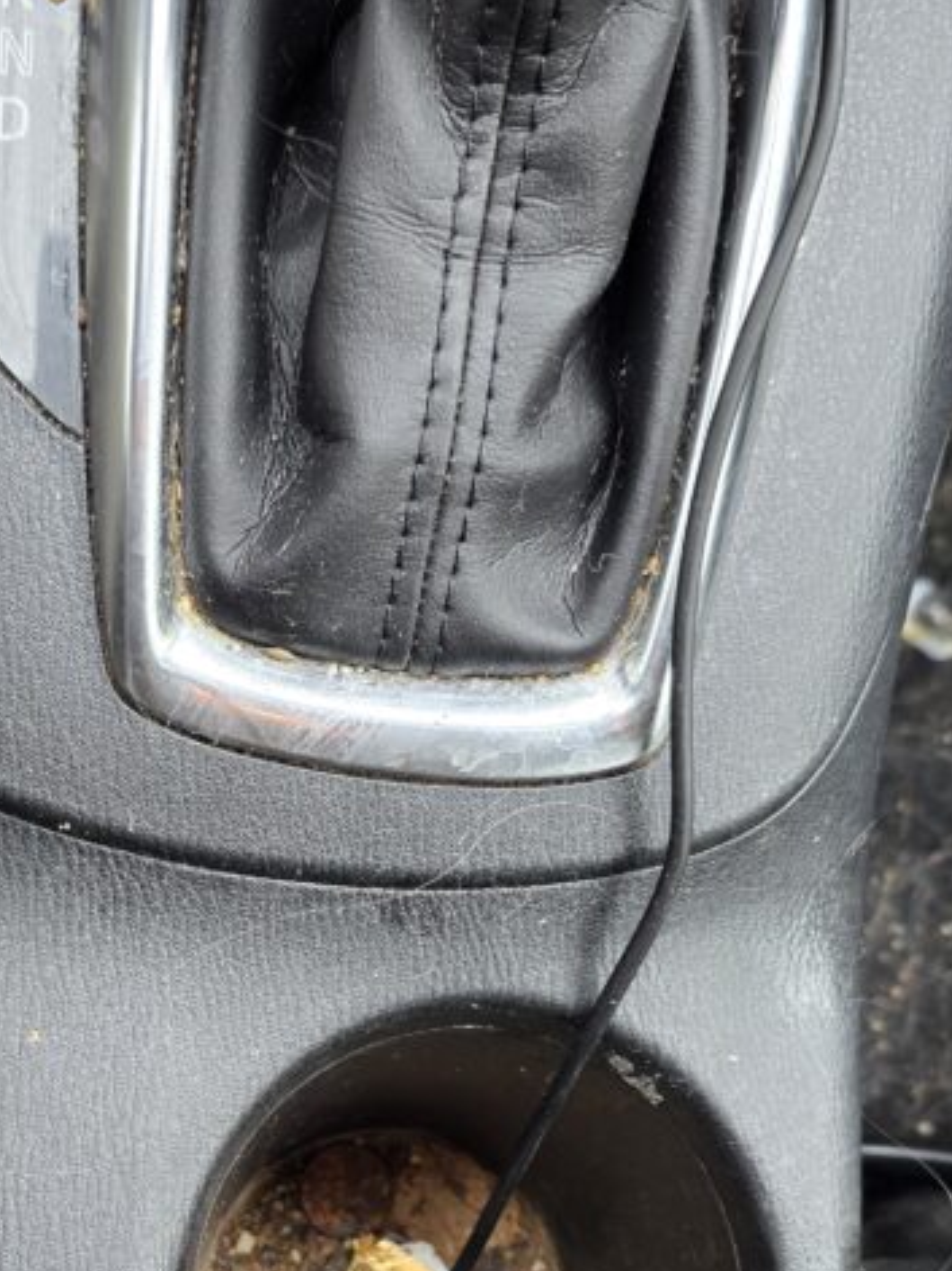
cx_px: 283
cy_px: 1028
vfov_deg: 36.8
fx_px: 1834
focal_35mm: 50
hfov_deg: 28.8
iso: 100
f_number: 1.7
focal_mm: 6.3
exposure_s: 1/180
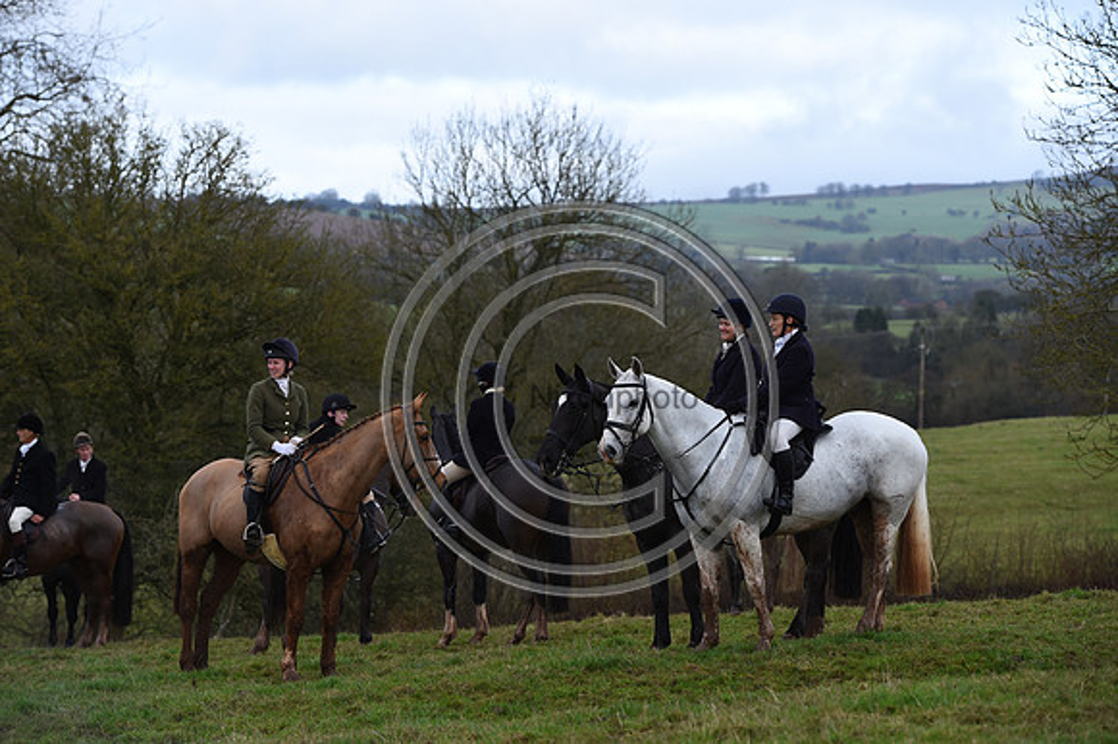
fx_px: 3786
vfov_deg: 11.2
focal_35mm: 122
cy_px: 372
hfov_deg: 16.8
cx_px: 559
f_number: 4.5
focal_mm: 122
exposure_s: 1/1000
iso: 500
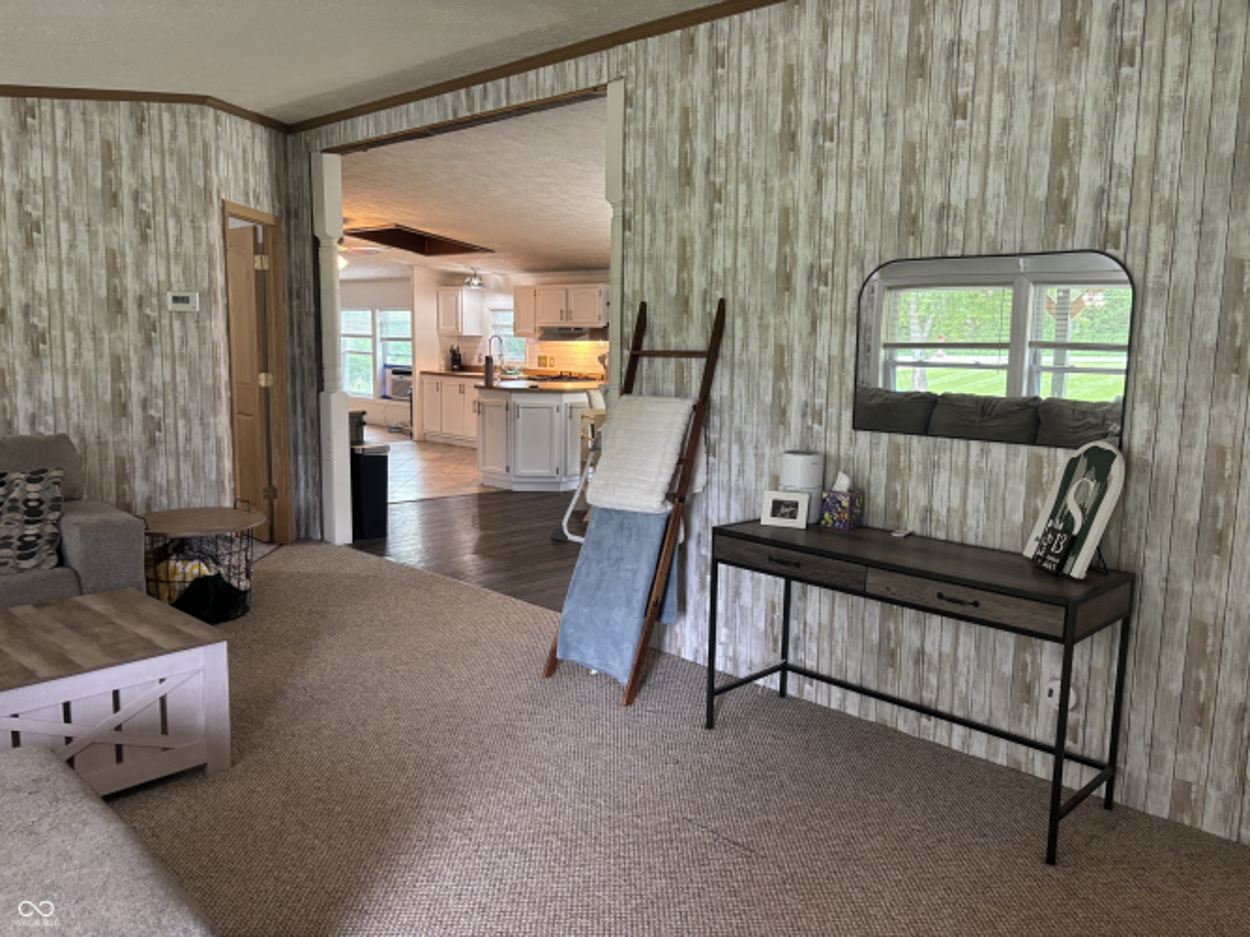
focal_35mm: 26
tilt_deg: -7.7
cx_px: 625
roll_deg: -1.0
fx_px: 939
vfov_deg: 53.0
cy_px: 468
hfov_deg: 67.3
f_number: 1.6
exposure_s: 1/60
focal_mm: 5.96
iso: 250
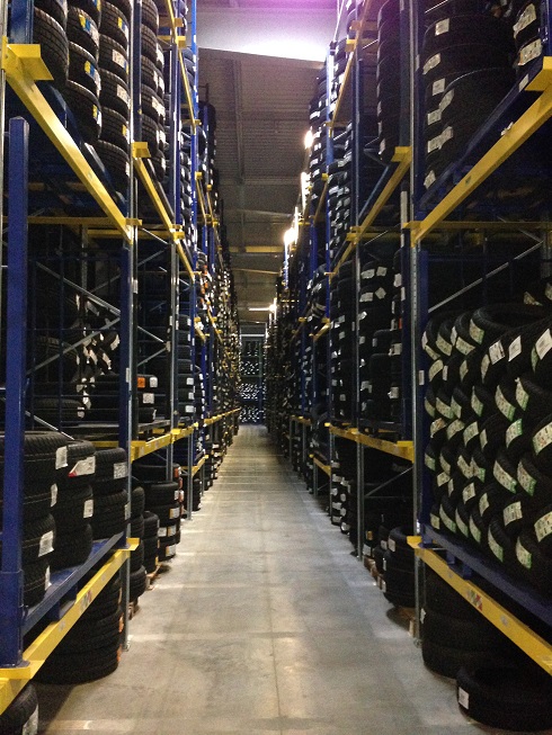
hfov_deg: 43.0
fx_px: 701
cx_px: 276
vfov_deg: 55.3
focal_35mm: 33
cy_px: 368
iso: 500
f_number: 2.4
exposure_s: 1/16
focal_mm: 4.12
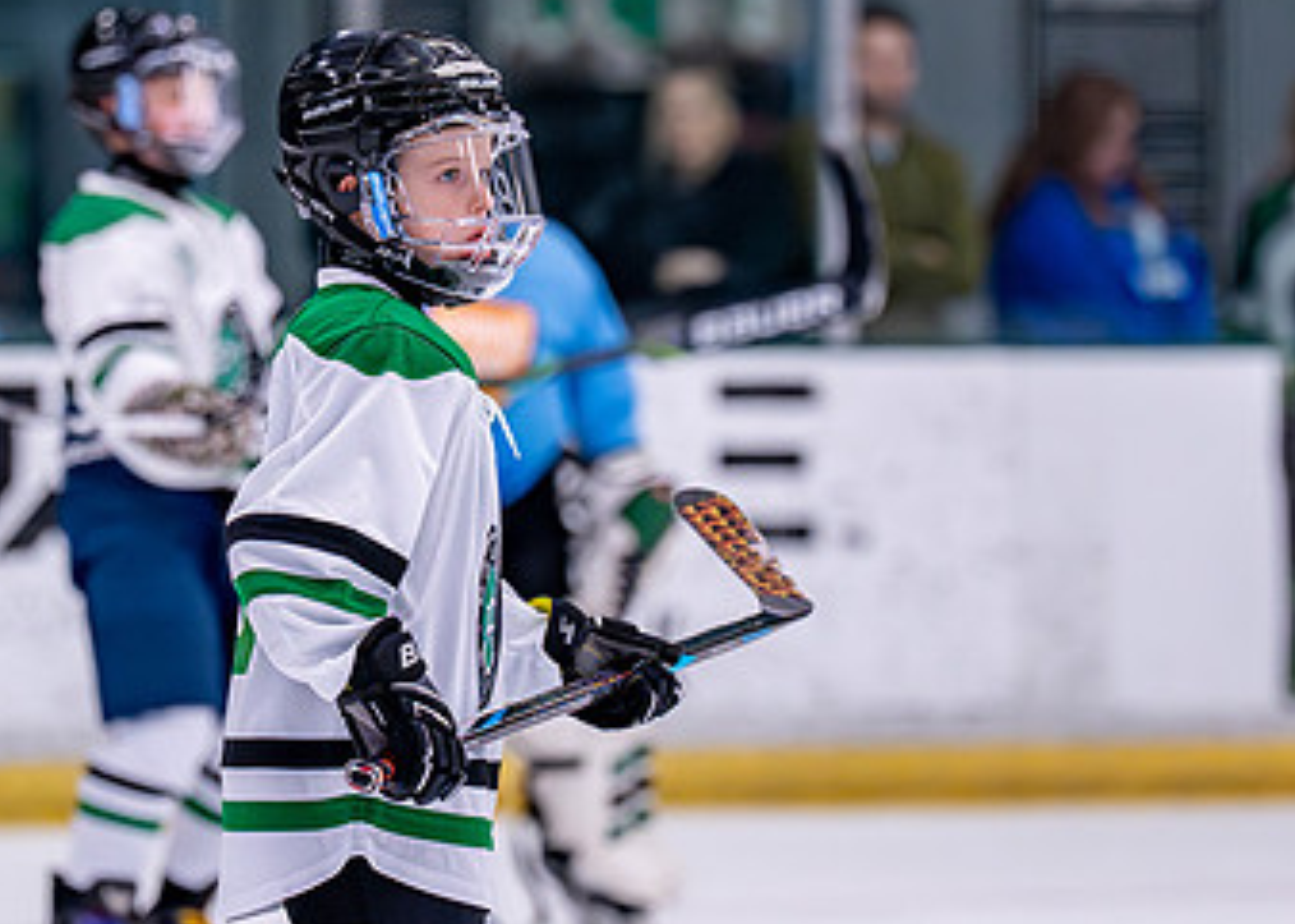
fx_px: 13122
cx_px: 525
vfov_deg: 4.0
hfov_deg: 5.6
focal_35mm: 357
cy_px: 610
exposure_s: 1/1250
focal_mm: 153
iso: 2500
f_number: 2.8
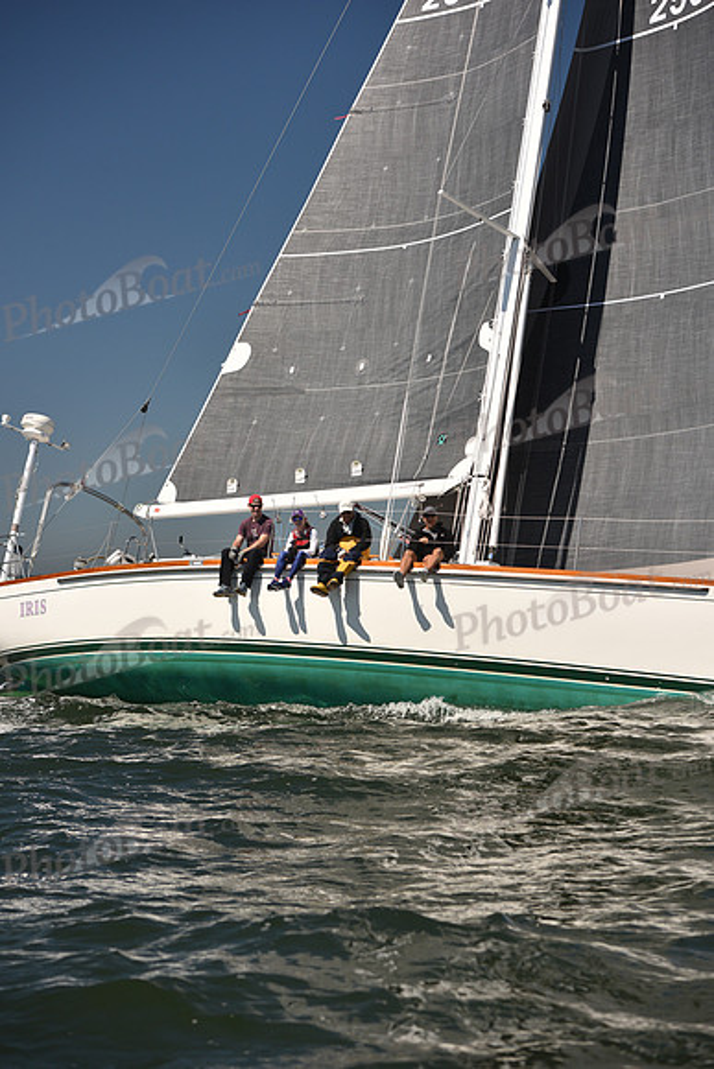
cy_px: 534
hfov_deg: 19.5
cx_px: 357
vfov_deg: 28.8
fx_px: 2081
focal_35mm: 70
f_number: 4.5
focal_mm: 70
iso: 250
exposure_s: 1/1250
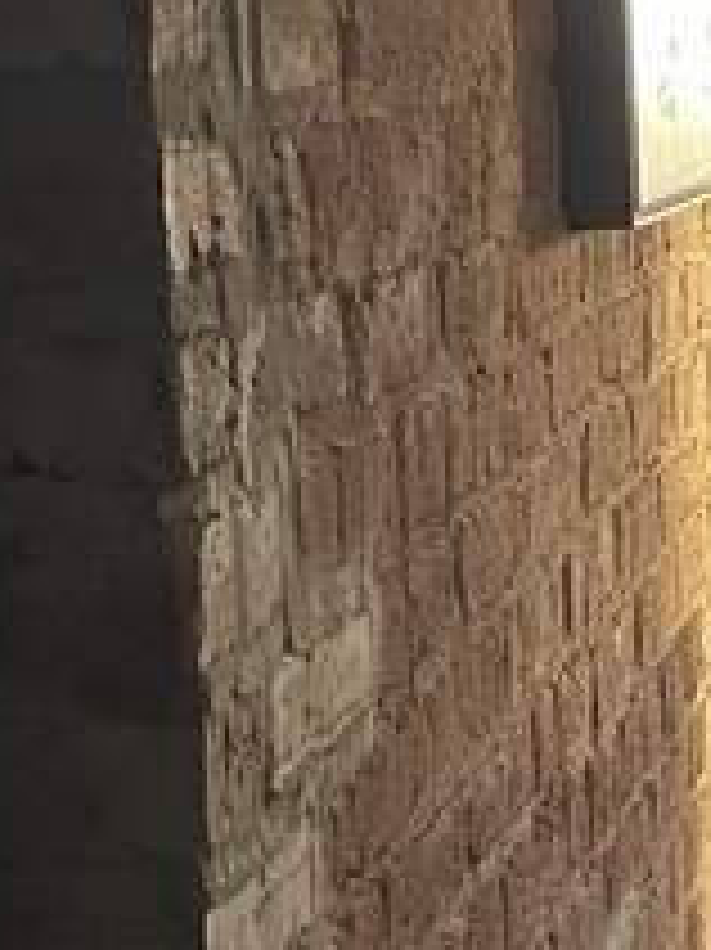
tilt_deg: -8.2
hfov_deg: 10.7
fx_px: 3646
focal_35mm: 133
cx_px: 1116
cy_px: 536
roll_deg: +1.8
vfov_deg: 14.8
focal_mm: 4.2
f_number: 1.6
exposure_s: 1/60
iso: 200
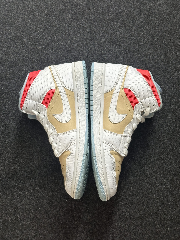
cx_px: 90
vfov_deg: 39.7
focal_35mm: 48
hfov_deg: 30.3
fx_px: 333
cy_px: 120
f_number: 1.78
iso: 200
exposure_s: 1/51
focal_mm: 6.86
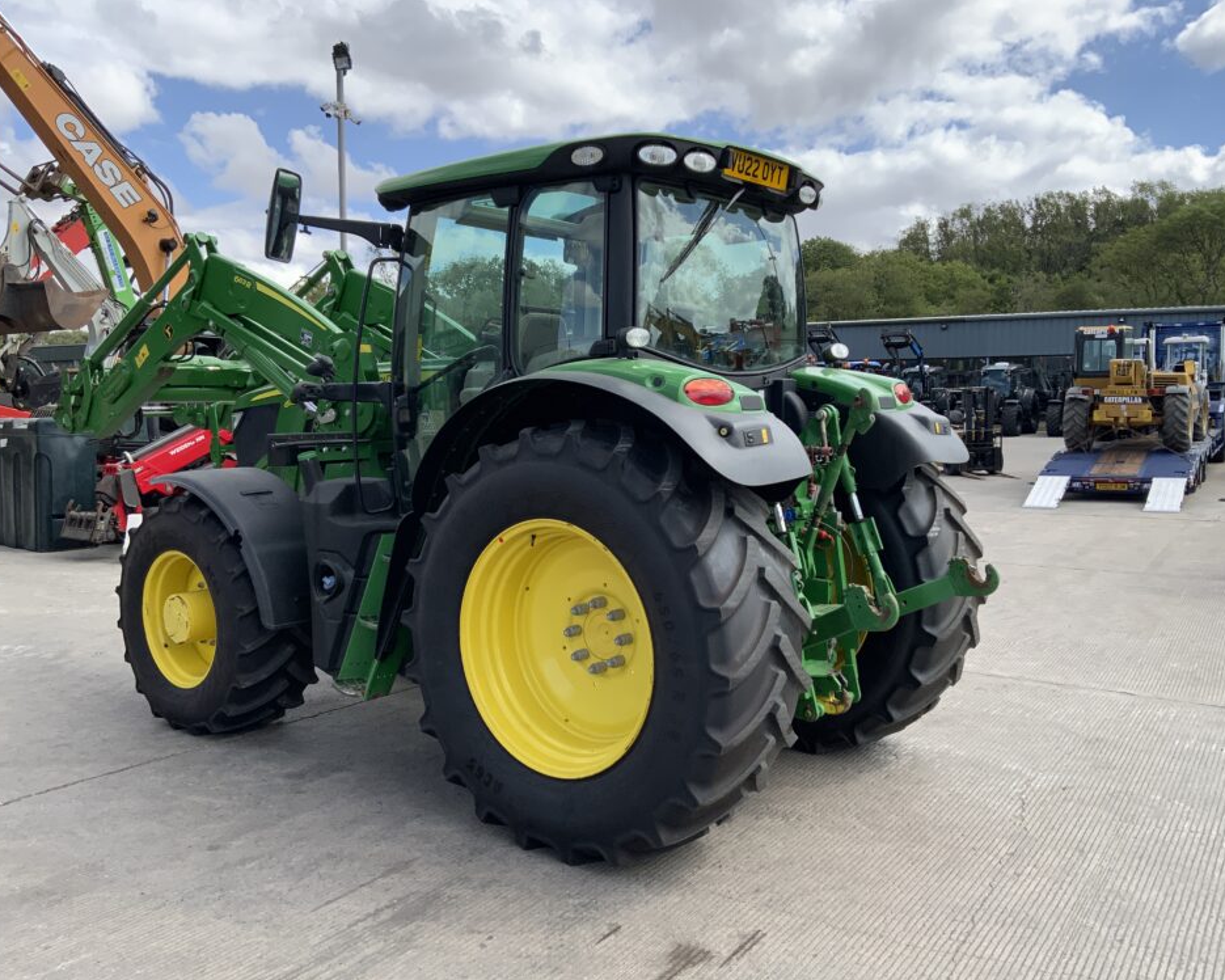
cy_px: 481
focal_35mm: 31
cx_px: 613
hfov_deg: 57.2
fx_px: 1124
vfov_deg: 47.1
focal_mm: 3
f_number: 1.8
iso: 16
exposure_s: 1/1121
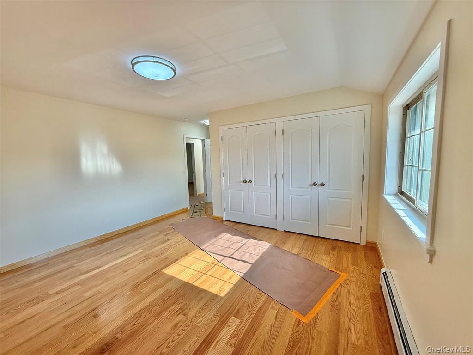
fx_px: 191
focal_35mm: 14
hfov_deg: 102.1
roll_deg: +1.8
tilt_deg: -5.2
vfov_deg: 85.7
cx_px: 236
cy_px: 178
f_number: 2.2
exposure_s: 1/207
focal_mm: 2.22
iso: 50
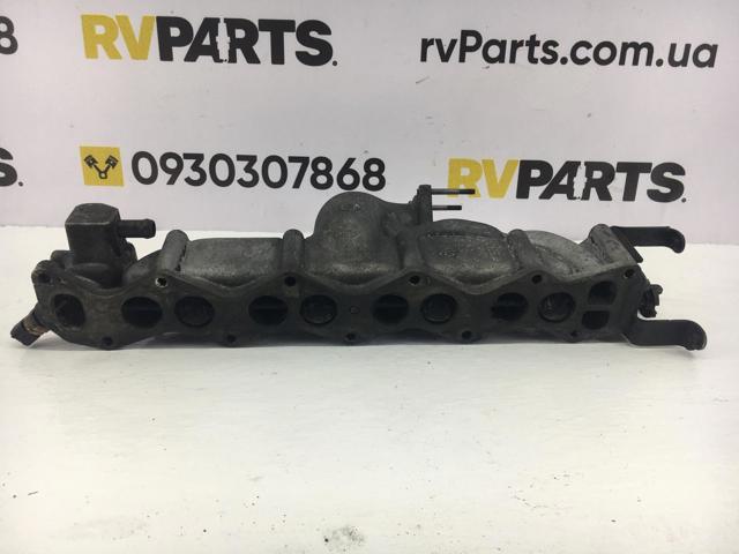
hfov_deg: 61.7
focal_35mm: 29
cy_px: 277
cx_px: 370
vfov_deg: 48.2
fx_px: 619
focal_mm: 4.15
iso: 25
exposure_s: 1/50
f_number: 2.2
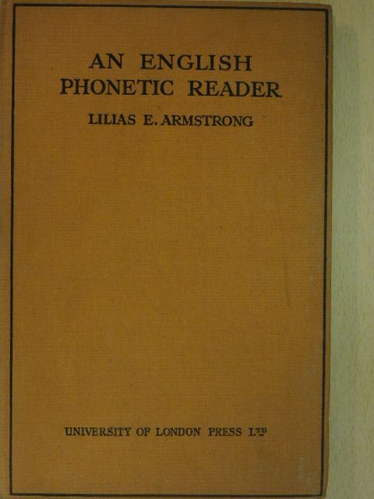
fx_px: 864
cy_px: 250
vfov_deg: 32.2
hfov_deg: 24.4
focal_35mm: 60
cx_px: 187
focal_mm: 10.7
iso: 1600
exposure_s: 1/60
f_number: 4.2
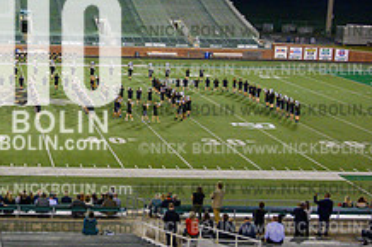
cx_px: 0
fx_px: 661
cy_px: 70
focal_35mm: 64
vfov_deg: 21.1
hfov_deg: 29.4
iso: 4000
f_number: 4
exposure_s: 1/1000
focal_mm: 24
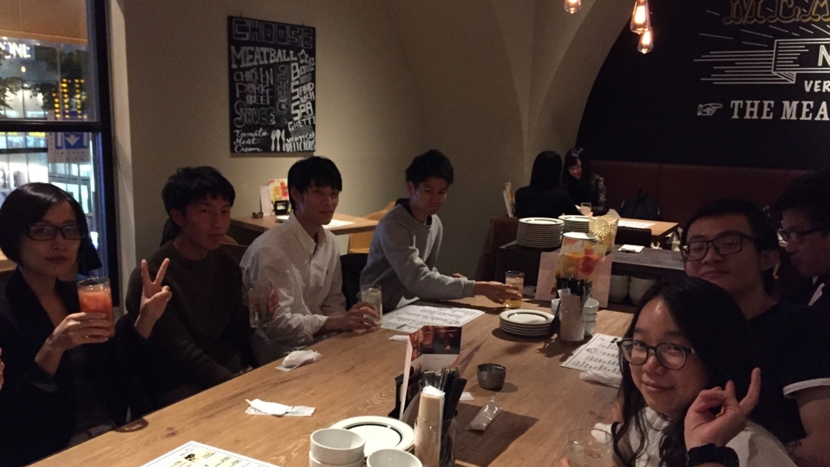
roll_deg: -3.0
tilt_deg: -11.7
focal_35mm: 32
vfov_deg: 36.7
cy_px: 250
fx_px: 704
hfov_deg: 61.0
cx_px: 410
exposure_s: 1/15
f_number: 2.2
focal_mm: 4.15
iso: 400
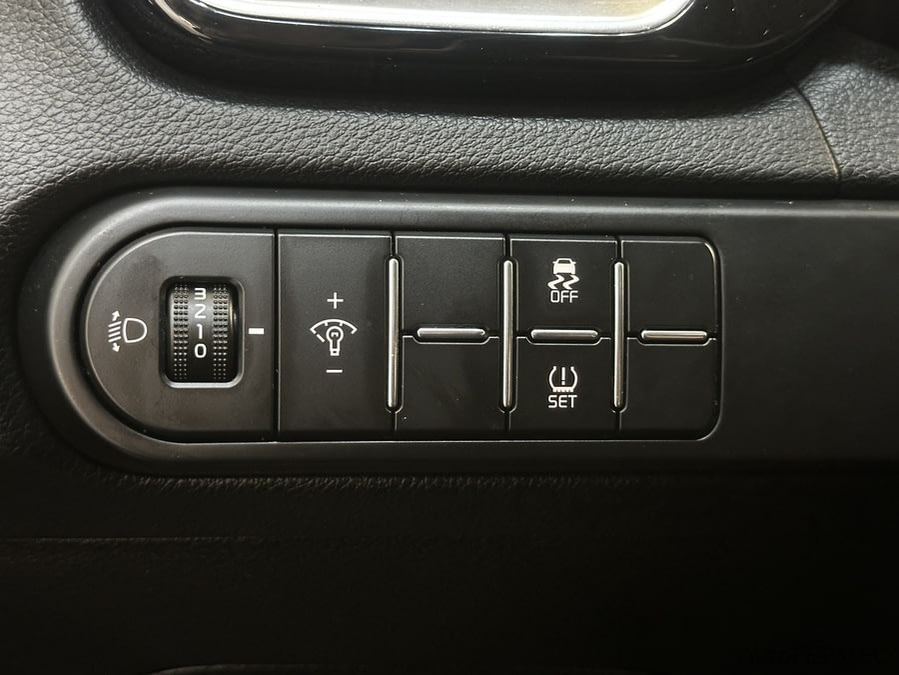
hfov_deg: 39.7
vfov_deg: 30.3
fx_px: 1247
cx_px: 450
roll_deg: -1.4
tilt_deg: -16.4
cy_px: 338
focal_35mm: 48
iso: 800
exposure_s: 1/20
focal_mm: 6.86
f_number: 1.78
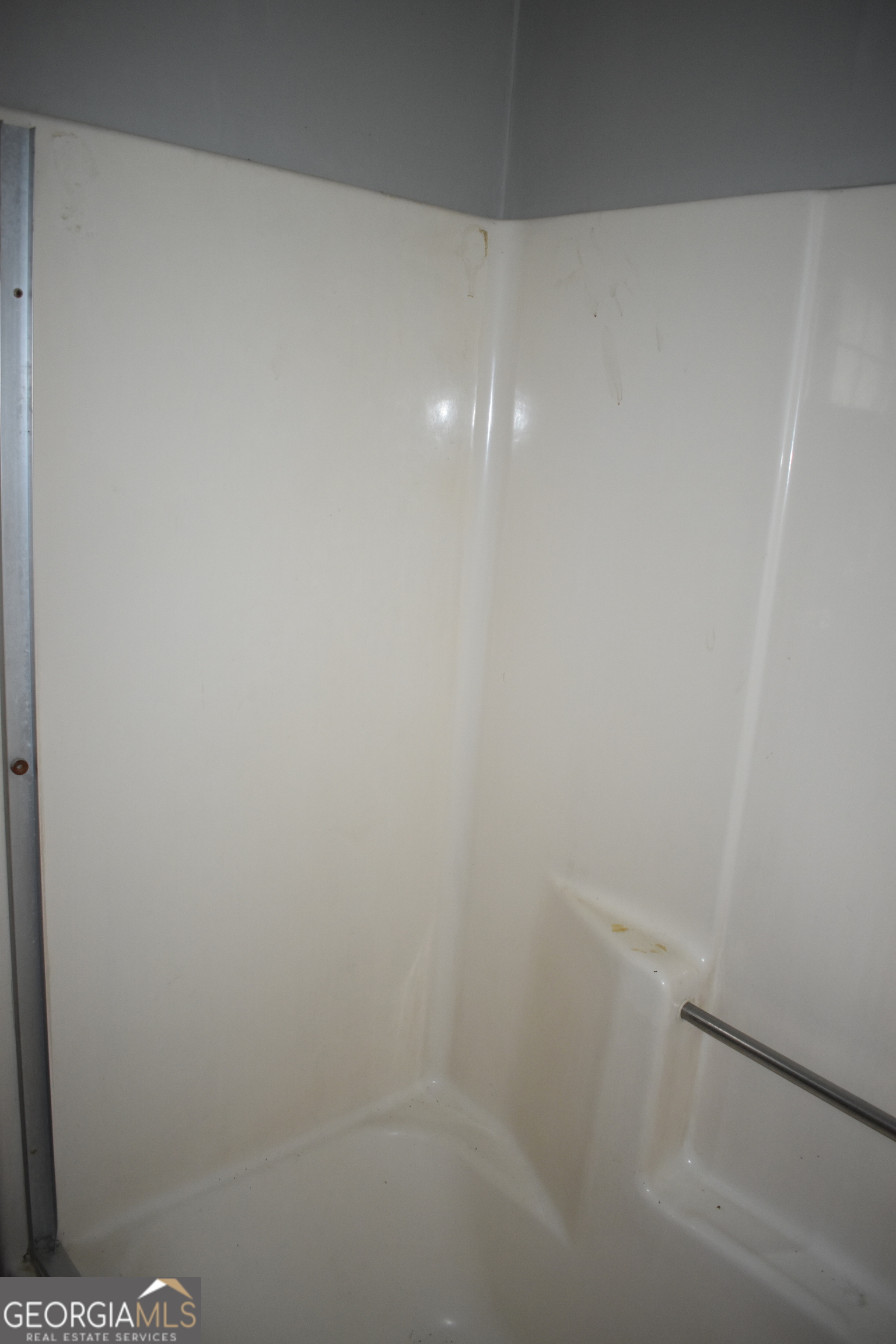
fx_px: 1008
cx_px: 448
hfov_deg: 47.9
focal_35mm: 27
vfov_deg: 67.4
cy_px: 672
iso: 900
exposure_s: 1/125
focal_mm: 18
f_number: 3.5
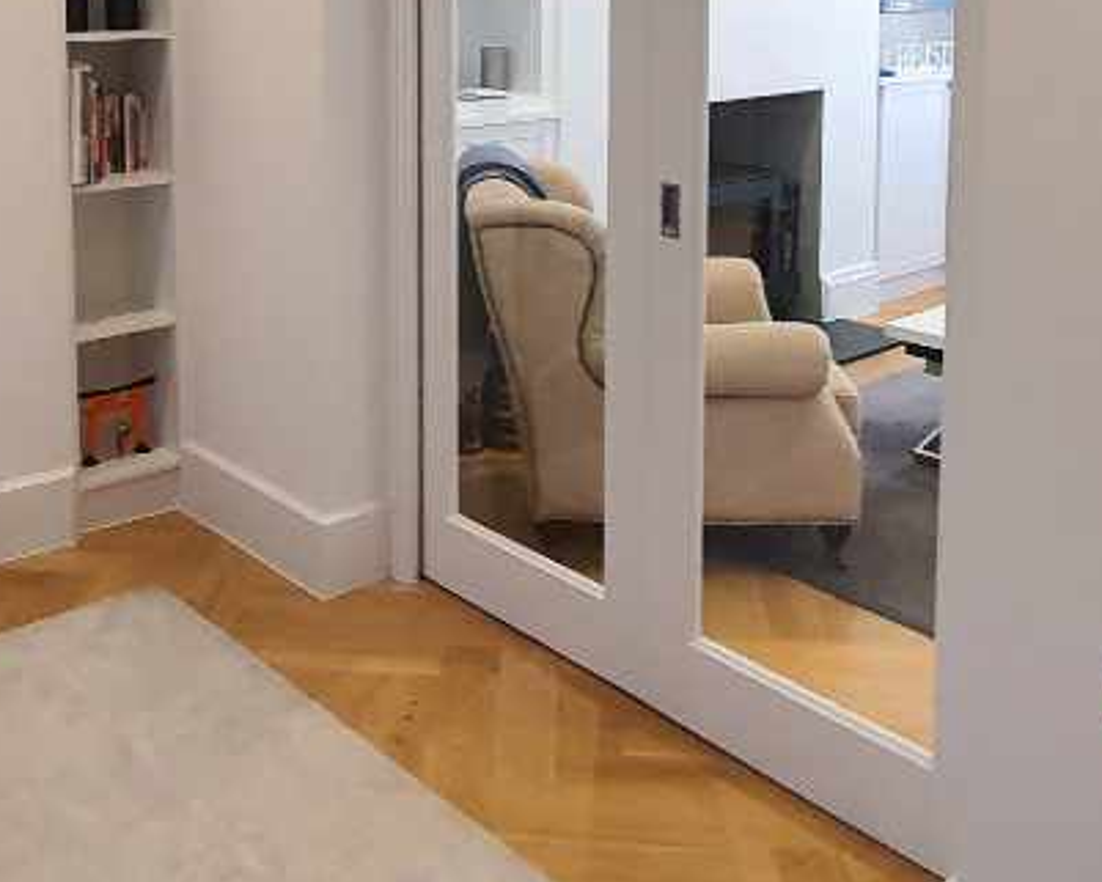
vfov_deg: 36.3
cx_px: 462
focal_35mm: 38
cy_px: 58
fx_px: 1240
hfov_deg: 47.7
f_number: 2.2
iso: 400
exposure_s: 1/50
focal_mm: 1.8
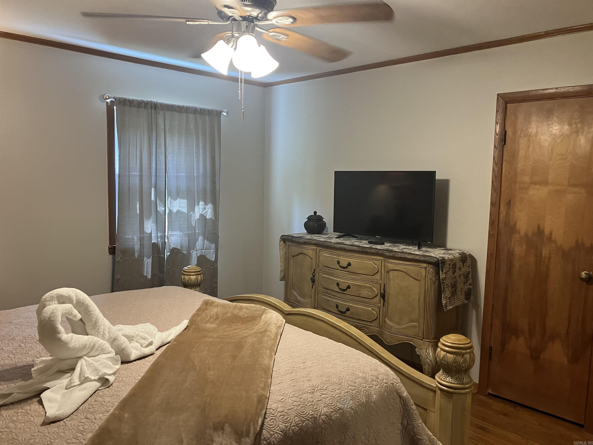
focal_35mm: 28
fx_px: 480
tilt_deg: -6.5
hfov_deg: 63.4
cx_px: 296
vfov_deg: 49.7
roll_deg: -0.9
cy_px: 222
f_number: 1.8
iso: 200
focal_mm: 3.99
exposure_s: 1/60
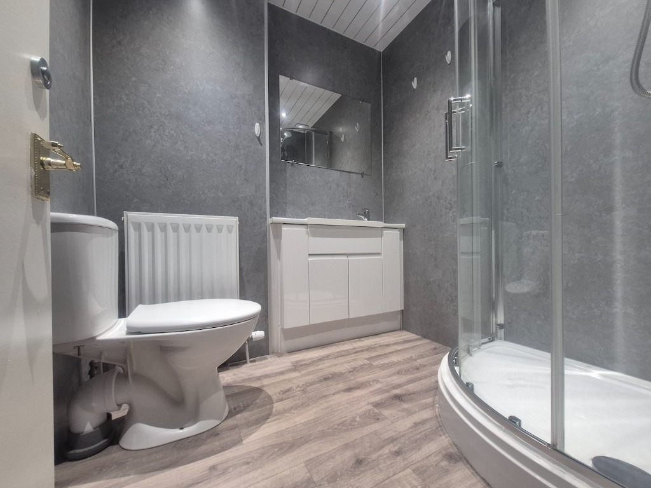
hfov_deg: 106.2
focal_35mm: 13
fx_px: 244
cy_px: 244
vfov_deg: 89.9
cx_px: 326
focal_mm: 1.74
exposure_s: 1/50
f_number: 2.2
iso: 160
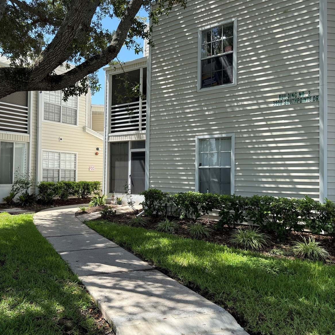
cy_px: 165
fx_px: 318
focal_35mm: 29
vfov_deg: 55.6
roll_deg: -0.6
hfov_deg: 55.4
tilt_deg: +2.5
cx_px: 143
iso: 80
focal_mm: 6.76
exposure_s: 1/1361
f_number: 1.78
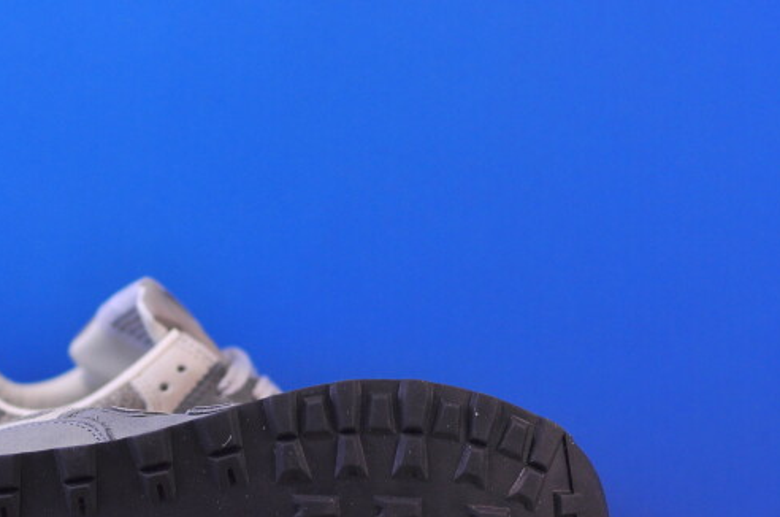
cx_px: 168
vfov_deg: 11.2
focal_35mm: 122
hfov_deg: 16.7
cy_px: 358
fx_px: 2638
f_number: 2.5
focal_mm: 50
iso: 250
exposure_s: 1/320
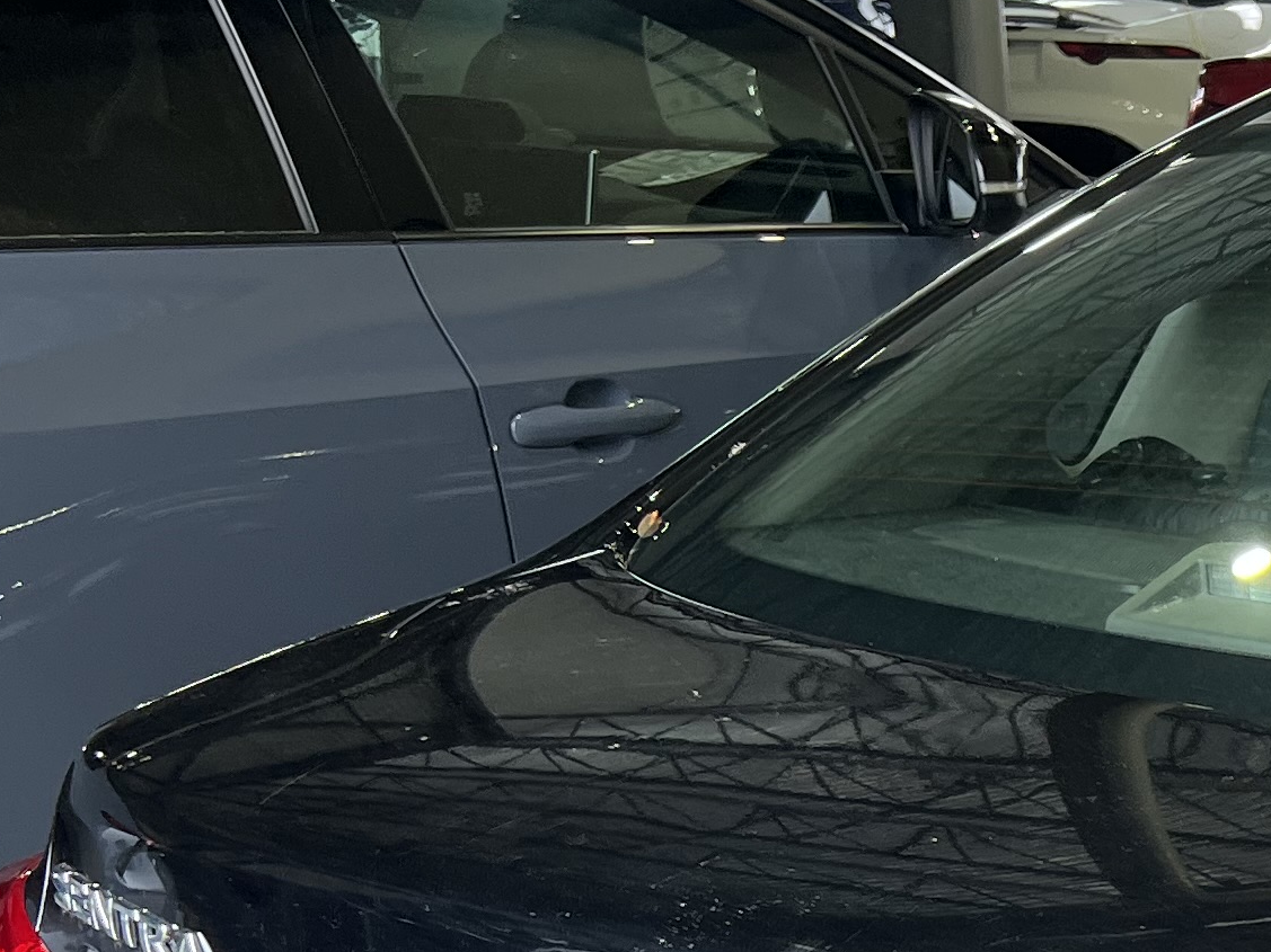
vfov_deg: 15.0
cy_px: 1327
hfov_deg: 19.1
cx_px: 1769
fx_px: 3414
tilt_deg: -22.1
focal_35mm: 93
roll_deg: +0.0
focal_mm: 5.7
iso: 64
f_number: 1.5
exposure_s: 1/131
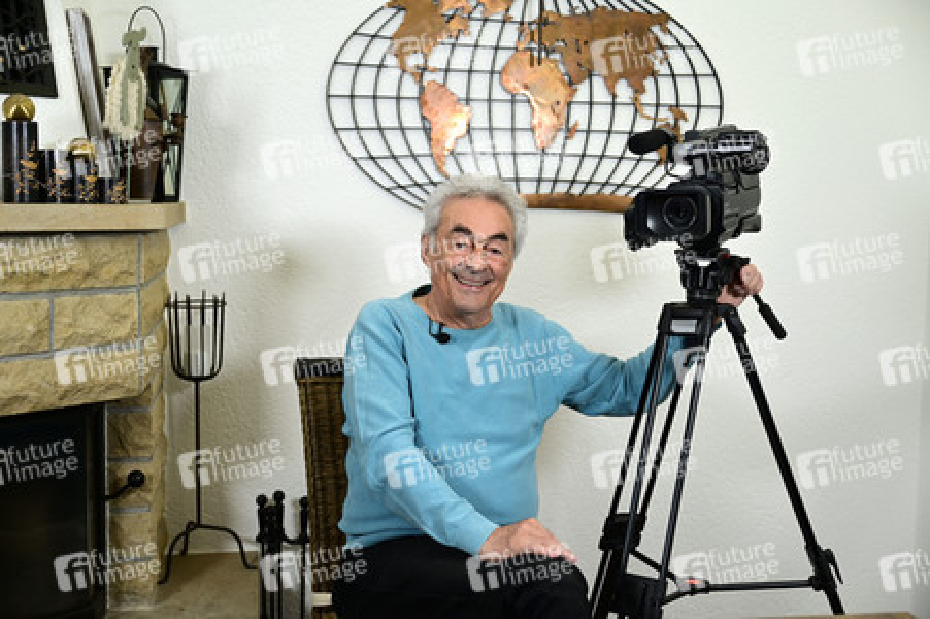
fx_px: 1162
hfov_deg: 43.6
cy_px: 310
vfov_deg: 29.8
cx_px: 465
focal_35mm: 45
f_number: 2.8
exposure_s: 1/160
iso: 720
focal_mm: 45
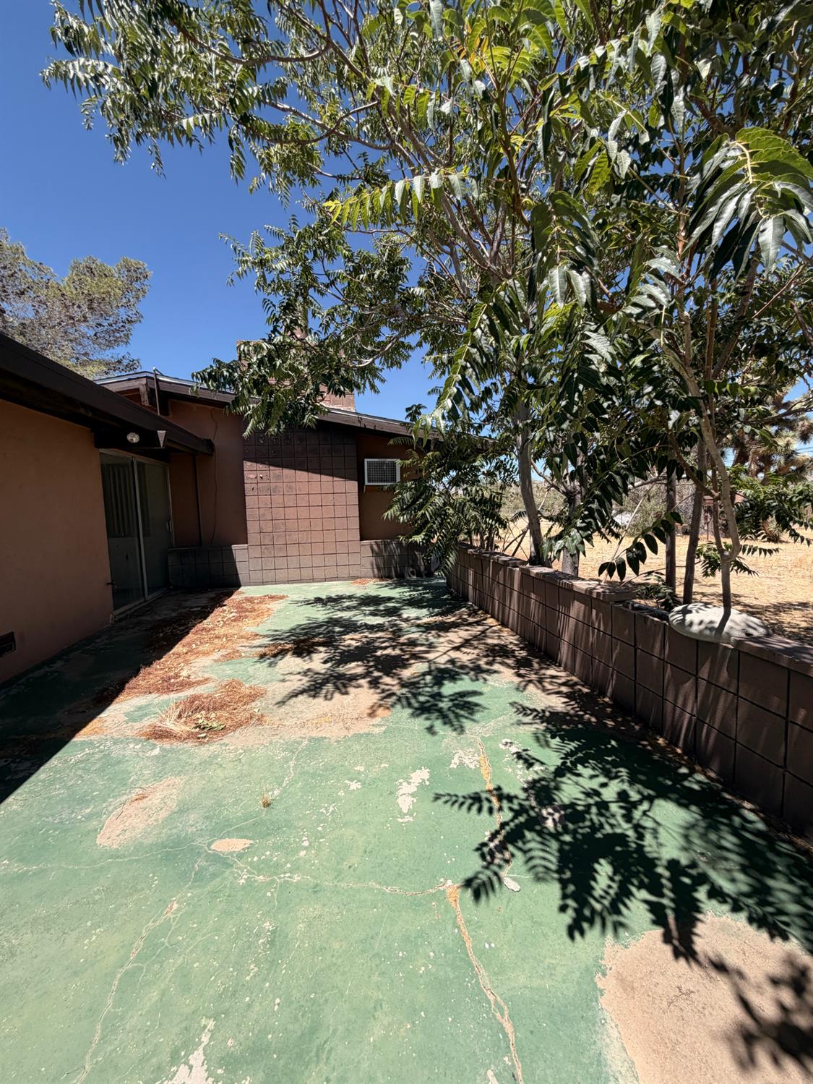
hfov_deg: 85.7
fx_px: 438
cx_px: 406
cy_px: 542
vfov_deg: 102.0
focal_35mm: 14
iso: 32
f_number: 2.2
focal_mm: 2.22
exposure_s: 1/770
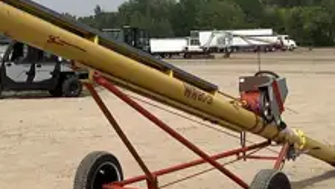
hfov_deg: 22.7
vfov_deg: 13.2
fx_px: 818
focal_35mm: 92
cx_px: 53
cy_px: 84
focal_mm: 3
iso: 25
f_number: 1.8
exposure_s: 1/3788
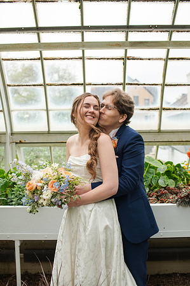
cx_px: 95
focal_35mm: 35
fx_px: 278
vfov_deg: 54.5
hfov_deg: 37.8
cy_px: 143
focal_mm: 35
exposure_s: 1/320
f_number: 3.2
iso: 100
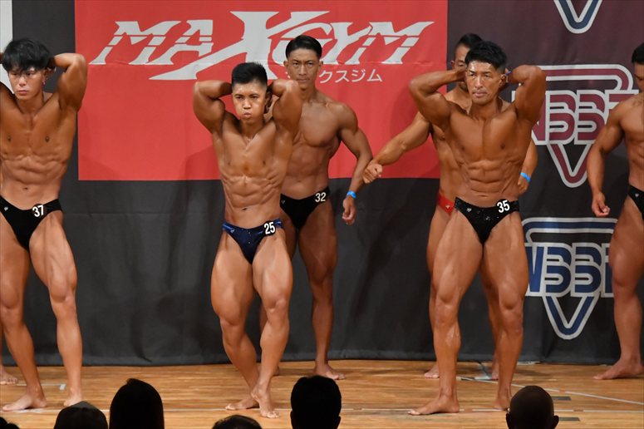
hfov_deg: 7.2
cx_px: 322
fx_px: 5096
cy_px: 214
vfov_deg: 4.8
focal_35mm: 285
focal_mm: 190
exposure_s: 1/400
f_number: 5.6
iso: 9000
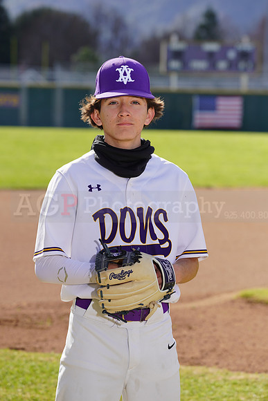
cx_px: 134
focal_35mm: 200
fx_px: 2232
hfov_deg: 6.9
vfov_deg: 10.3
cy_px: 200
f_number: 8
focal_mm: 200
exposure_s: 1/250
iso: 100
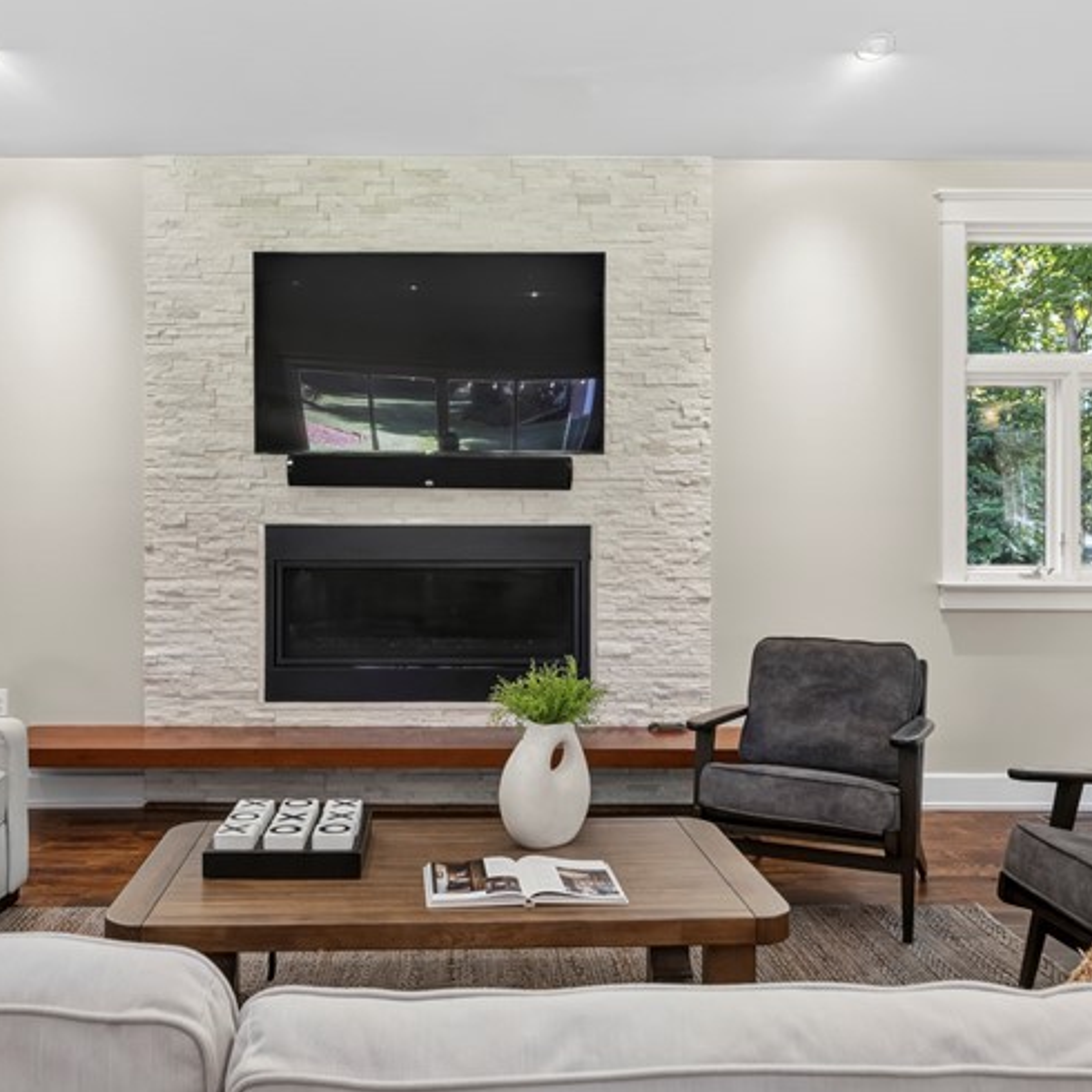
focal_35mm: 32
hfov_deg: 50.8
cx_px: 449
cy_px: 532
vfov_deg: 51.1
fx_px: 1142
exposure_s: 1/5
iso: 1250
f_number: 9
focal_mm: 17
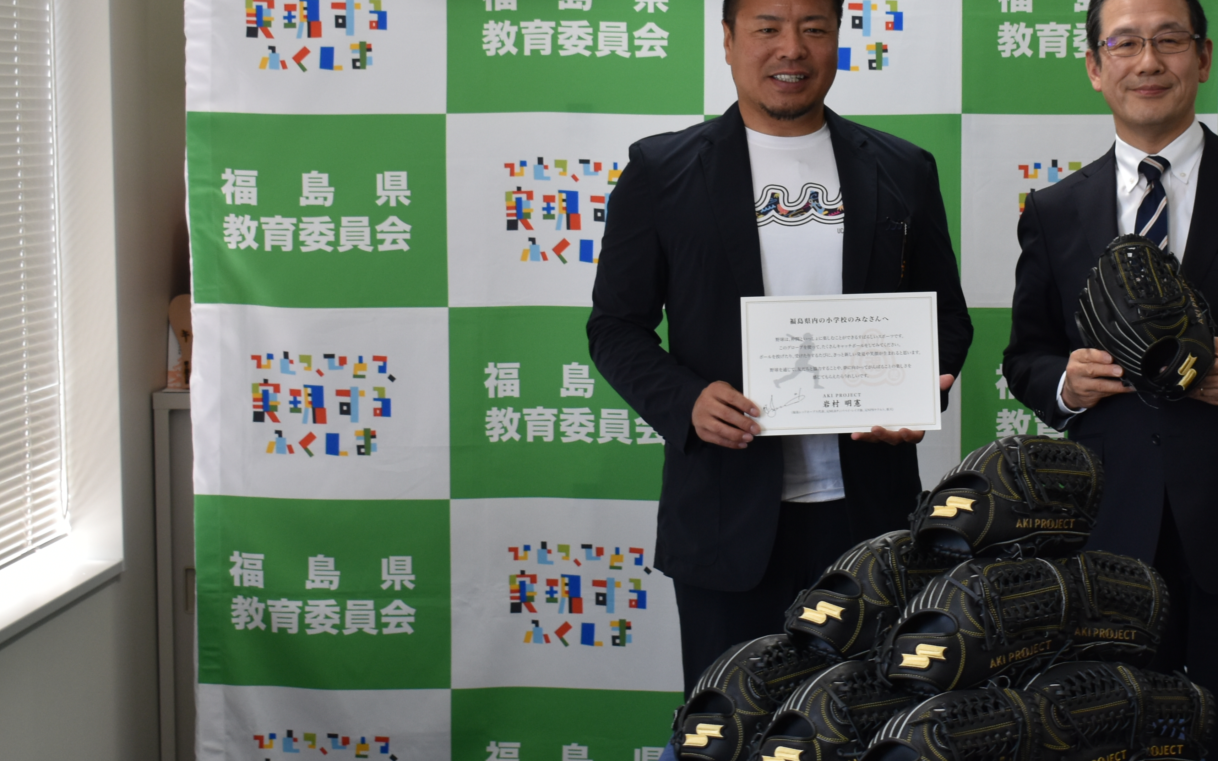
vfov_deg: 15.7
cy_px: 332
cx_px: 933
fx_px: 2752
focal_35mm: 83
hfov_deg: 24.6
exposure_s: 1/100
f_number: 5
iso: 400
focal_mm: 31
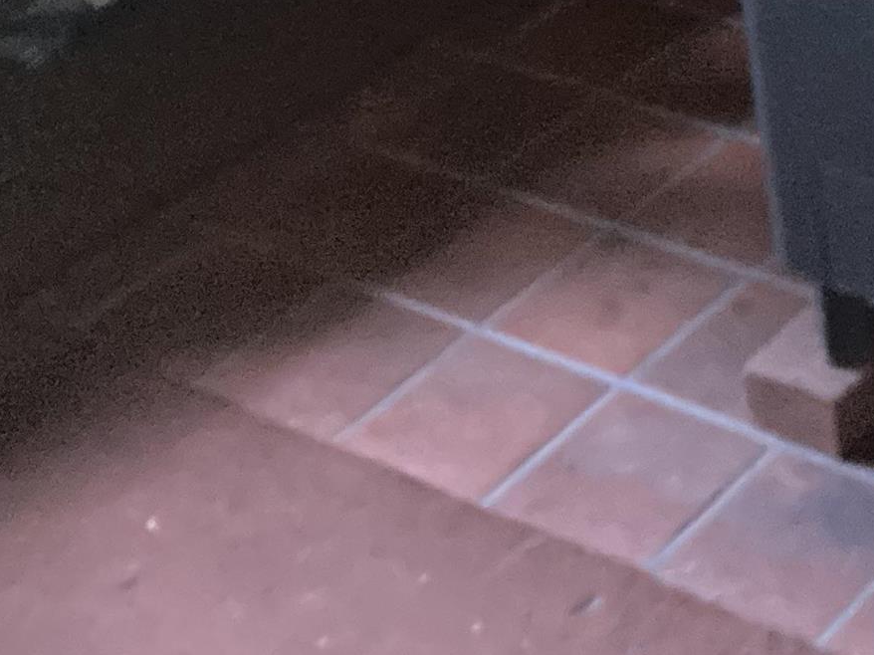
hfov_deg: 18.0
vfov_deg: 13.9
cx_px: 1286
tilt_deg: -17.5
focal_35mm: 98
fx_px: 2474
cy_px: -402
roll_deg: +1.6
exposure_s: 1/15
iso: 800
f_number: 1.8
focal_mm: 3.99
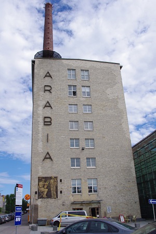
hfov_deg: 38.9
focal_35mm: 34
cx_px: 78
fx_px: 221
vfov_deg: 55.8
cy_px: 117
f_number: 14
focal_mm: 23.13
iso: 200
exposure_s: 1/200
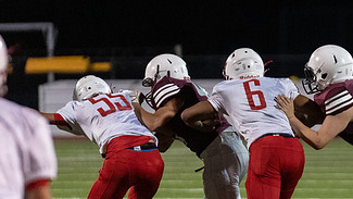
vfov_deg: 1.9
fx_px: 6086
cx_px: 397
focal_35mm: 650
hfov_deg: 3.3
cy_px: 128
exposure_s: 1/1000
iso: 6400
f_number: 2.8
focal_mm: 200
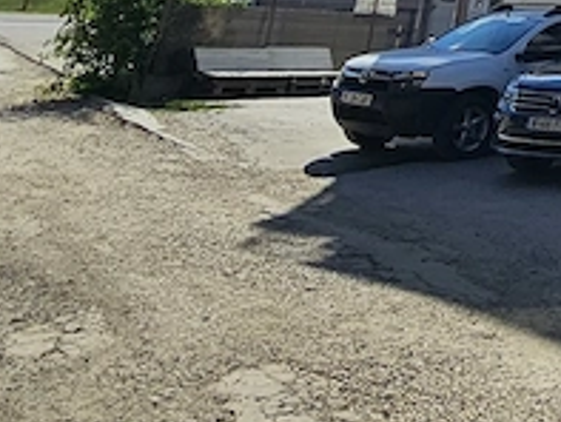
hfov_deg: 22.0
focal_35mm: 66
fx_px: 1070
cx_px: 926
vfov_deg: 17.9
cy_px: -336
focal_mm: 2.2
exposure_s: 1/4432
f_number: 2.2
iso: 50
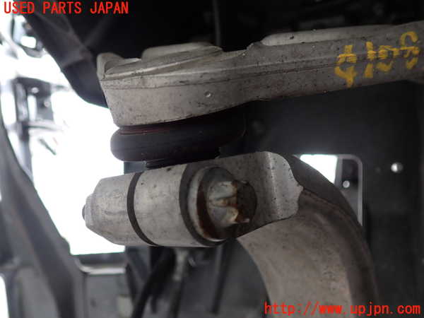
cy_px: 159
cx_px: 212
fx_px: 367
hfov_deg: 60.0
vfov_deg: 46.8
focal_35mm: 30
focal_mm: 5.4
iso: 200
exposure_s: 1/60
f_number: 2.3
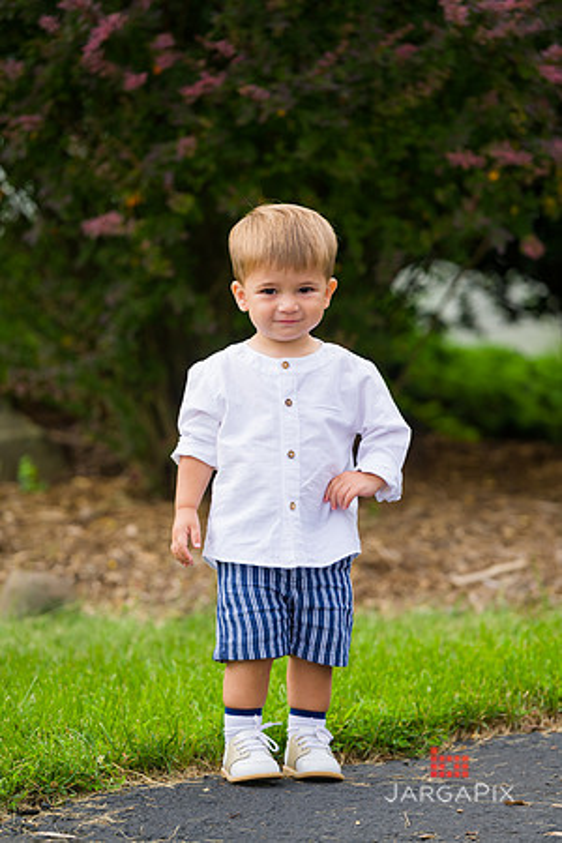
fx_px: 4098
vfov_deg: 11.7
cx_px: 281
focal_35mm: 175
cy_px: 422
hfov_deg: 7.8
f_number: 4
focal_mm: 175
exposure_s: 1/640
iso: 200
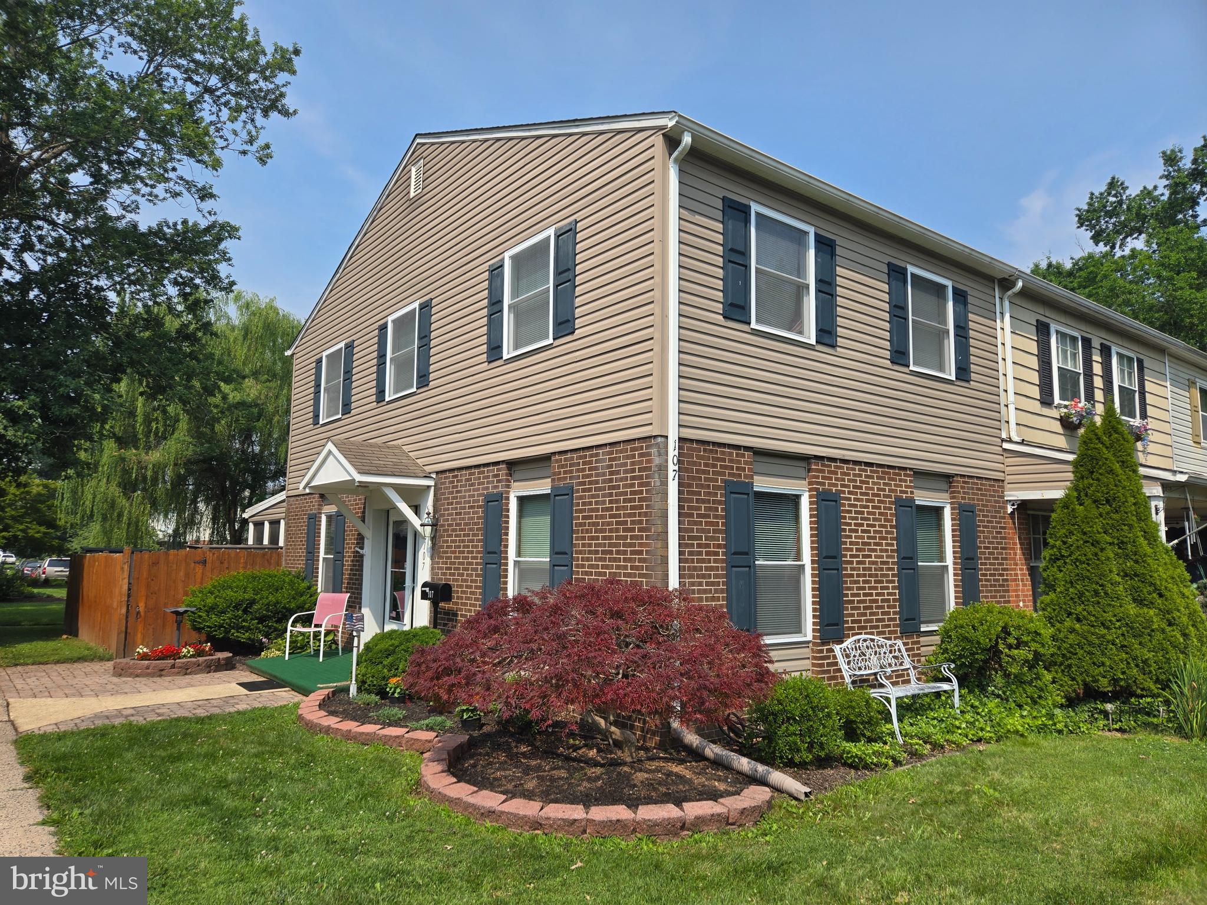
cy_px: 452
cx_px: 604
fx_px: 802
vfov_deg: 58.9
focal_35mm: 23
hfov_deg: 73.9
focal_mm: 5.4
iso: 25
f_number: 1.8
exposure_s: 1/1732
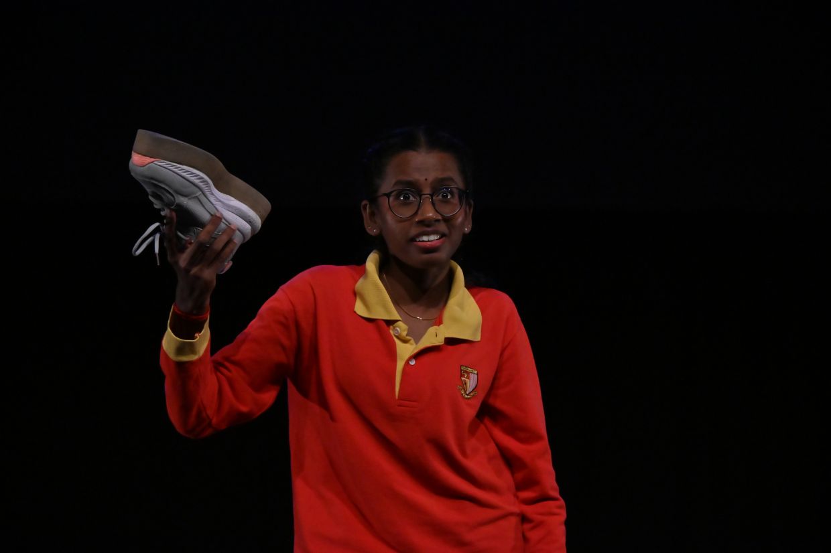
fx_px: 3231
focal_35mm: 140
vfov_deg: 9.8
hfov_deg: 14.7
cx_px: 416
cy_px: 276
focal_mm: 140
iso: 5000
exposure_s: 1/250
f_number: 7.1
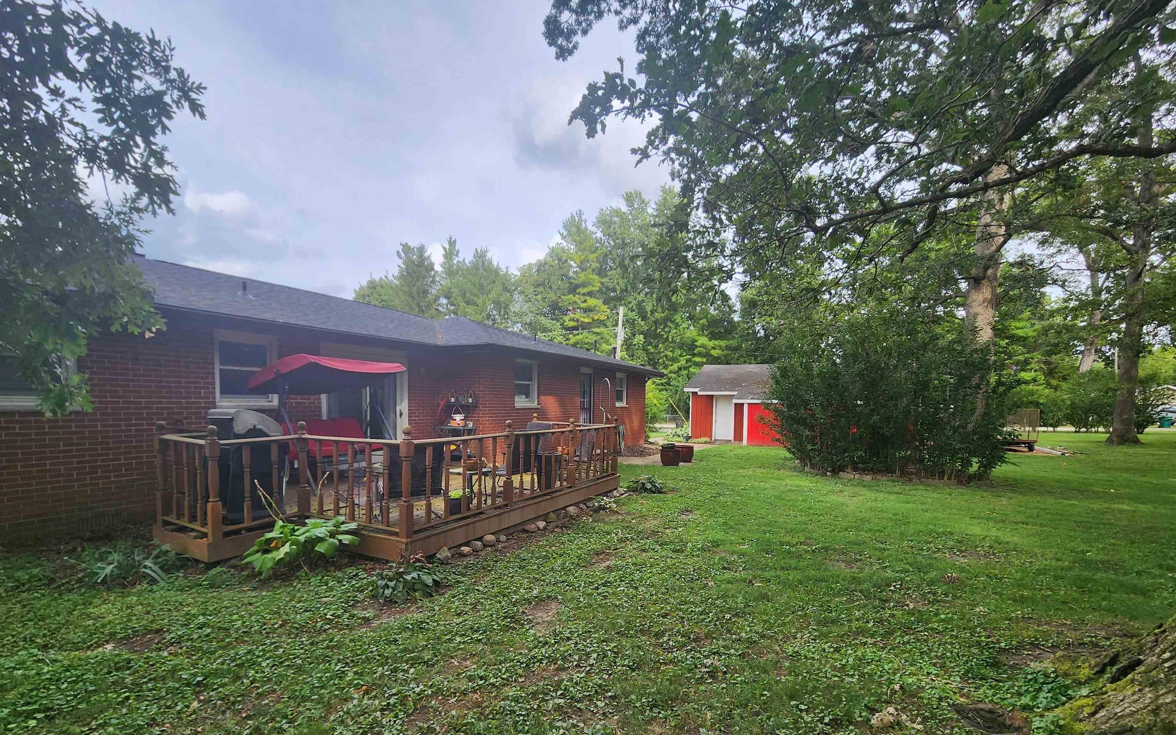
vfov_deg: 78.0
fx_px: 449
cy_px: 431
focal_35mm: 14
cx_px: 585
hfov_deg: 105.3
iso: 50
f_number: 2.2
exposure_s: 1/522
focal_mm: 2.2
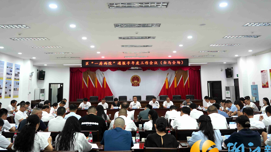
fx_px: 223
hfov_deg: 62.6
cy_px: 58
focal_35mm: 31
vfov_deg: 37.6
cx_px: 138
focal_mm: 24
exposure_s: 1/160
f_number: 4
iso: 800
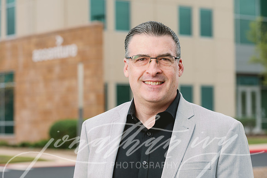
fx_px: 815
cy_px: 89
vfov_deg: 12.4
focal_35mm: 110
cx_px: 134
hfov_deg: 18.6
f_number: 4.5
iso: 100
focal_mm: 110
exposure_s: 1/200
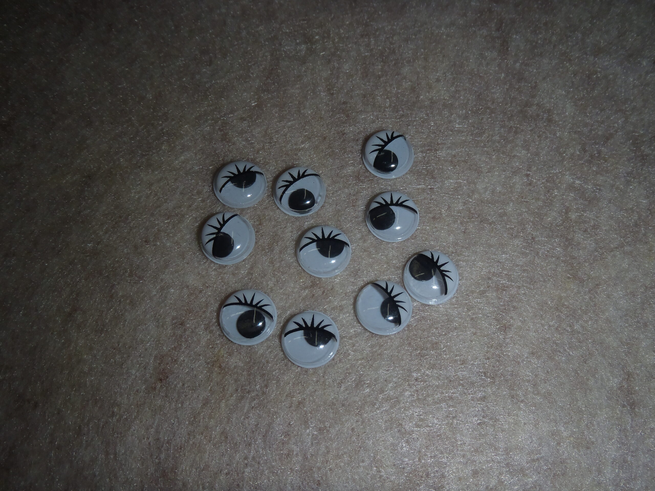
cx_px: 328
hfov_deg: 63.4
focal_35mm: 28
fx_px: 530
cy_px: 246
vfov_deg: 49.7
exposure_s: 1/30
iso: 100
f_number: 11
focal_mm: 5
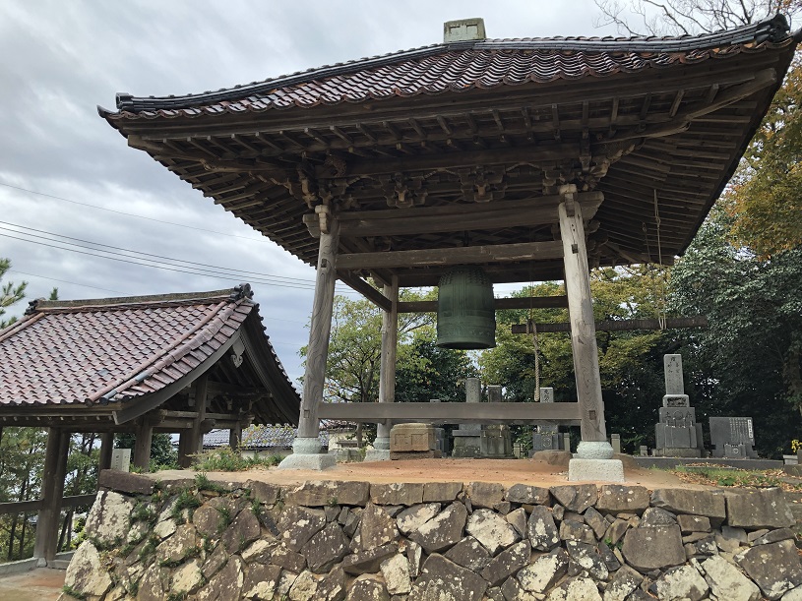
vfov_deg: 49.7
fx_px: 649
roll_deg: +0.0
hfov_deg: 63.5
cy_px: 300
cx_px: 401
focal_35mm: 28
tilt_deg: +12.0
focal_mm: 3.99
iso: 32
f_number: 1.8
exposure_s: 1/120
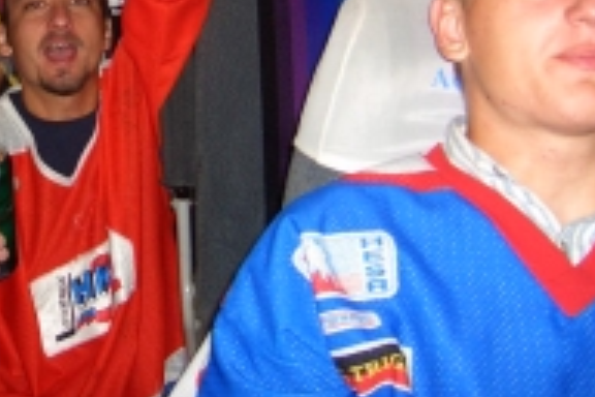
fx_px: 1223
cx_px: 74
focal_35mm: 74
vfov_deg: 18.0
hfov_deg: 26.5
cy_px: -2
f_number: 2.8
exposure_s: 1/60
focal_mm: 8
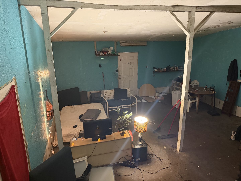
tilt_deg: -16.6
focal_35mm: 24
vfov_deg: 56.8
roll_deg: +1.3
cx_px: 120
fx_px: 167
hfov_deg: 71.6
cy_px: 90
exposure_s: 1/40
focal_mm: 6.76
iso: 800
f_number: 1.78
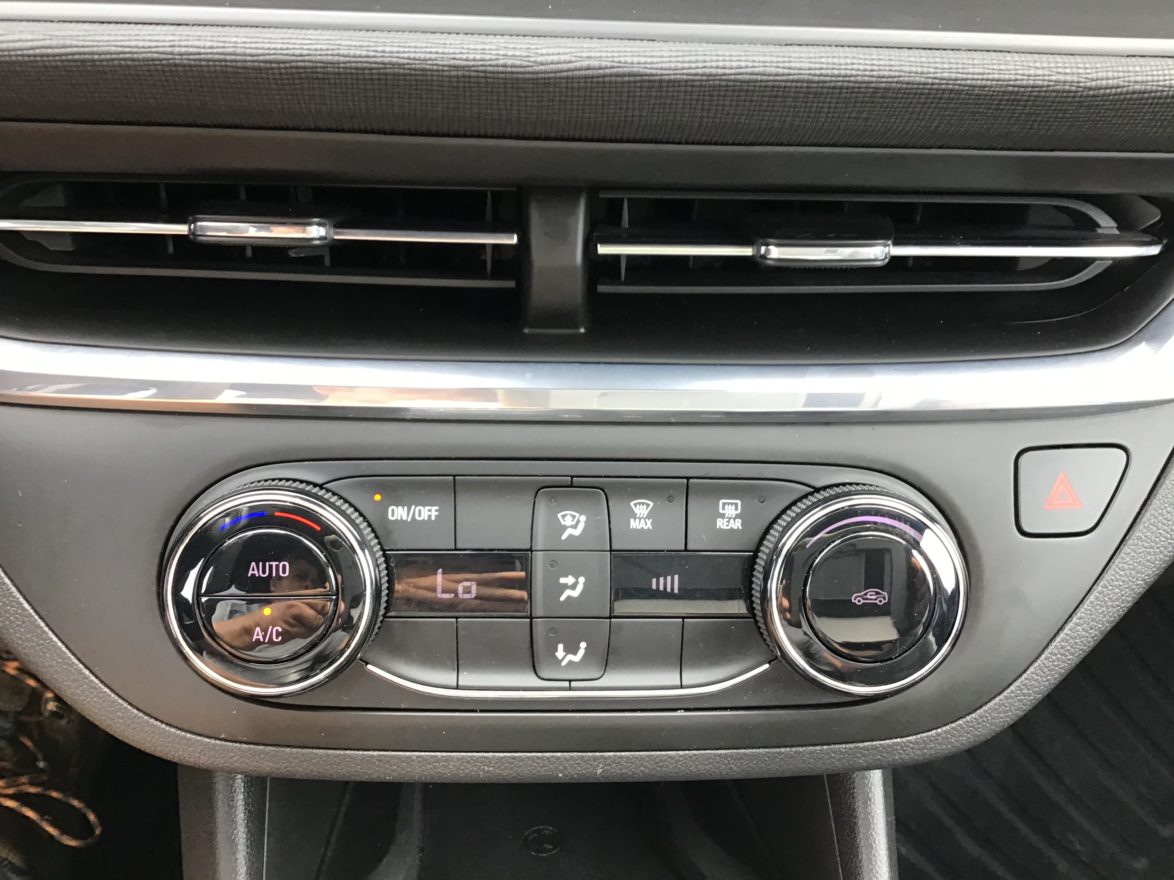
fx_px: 1051
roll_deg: -3.7
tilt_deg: -38.3
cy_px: 440
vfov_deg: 45.4
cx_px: 587
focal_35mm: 31
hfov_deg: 58.4
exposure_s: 1/30
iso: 50
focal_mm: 3.3
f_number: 2.4
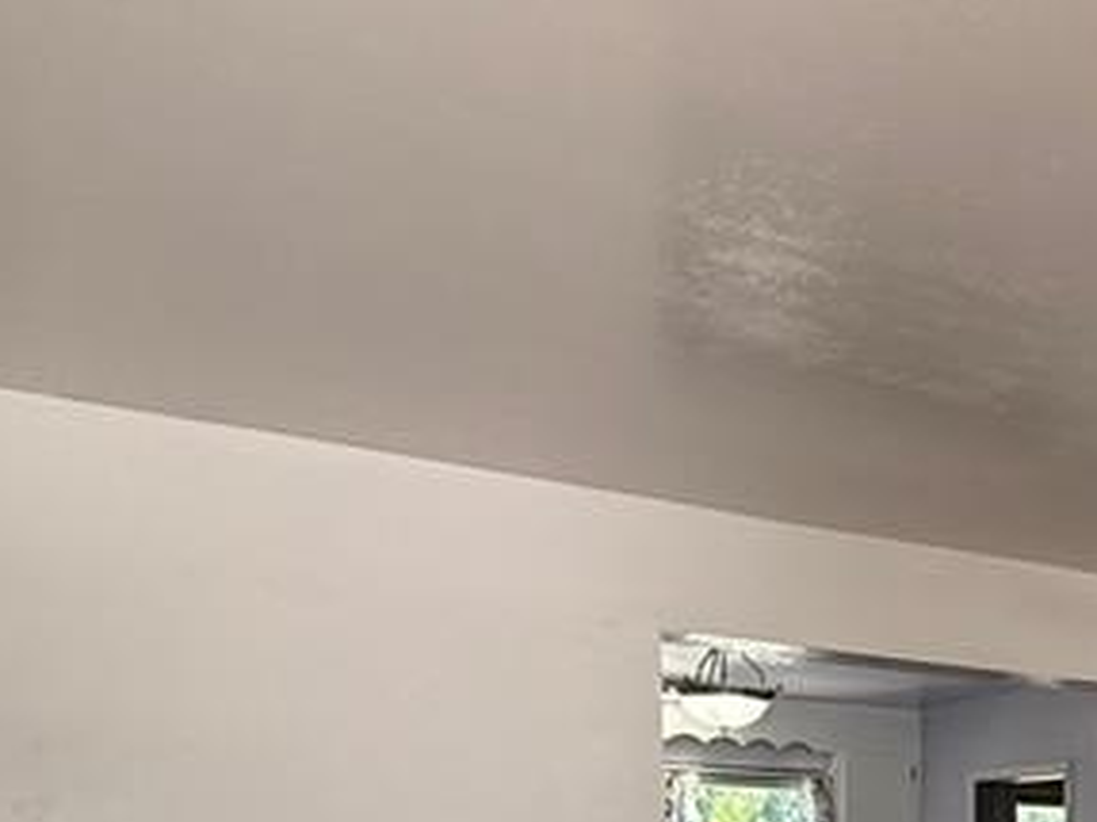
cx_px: 1204
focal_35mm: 50
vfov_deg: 25.8
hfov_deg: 33.4
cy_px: 1004
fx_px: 1584
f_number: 2.2
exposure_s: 1/120
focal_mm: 2.22
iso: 160
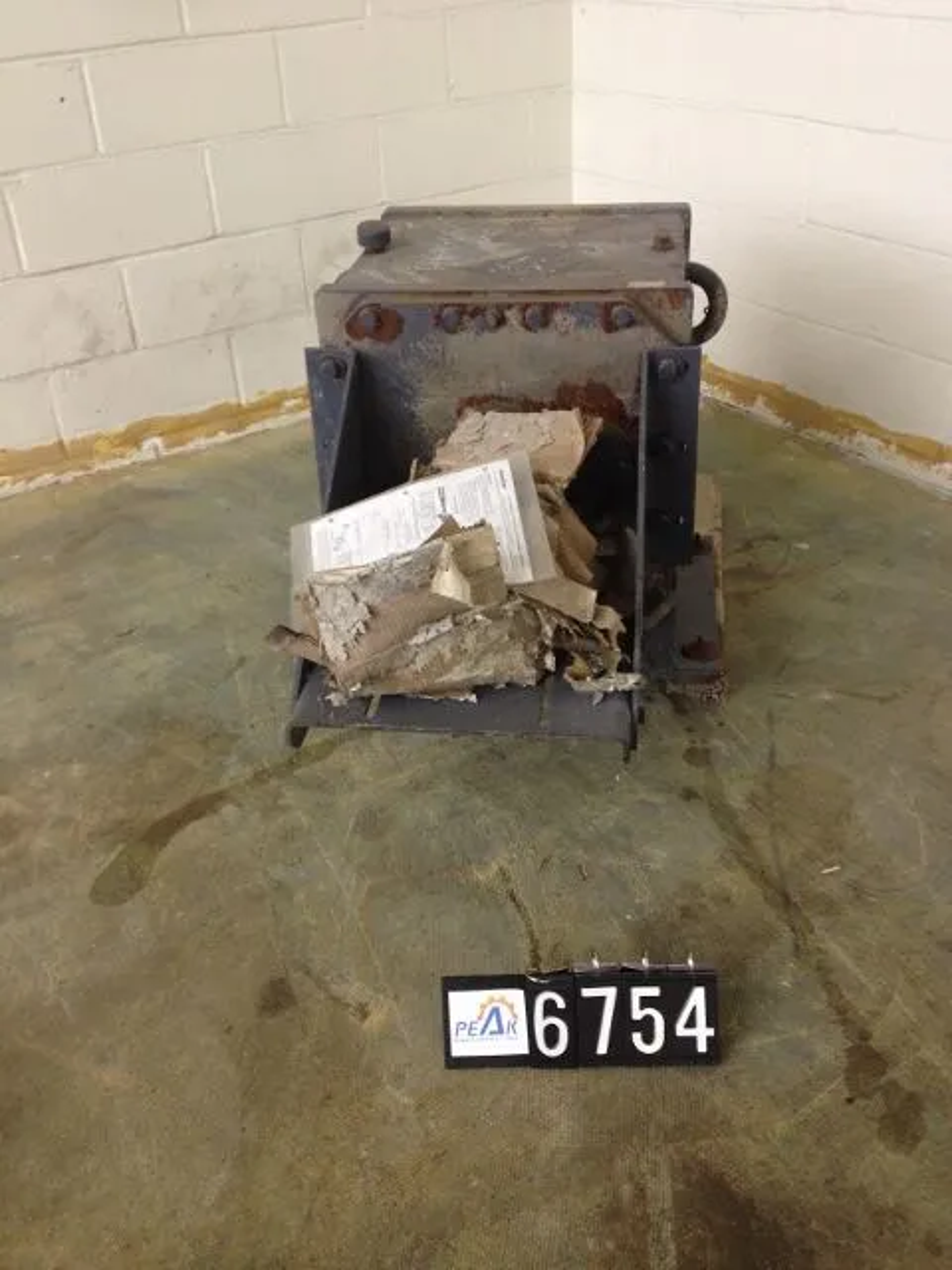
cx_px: 476
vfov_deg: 52.6
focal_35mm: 35
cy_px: 635
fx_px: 1283
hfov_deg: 40.7
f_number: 2.4
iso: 125
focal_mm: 4.28
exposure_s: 1/20
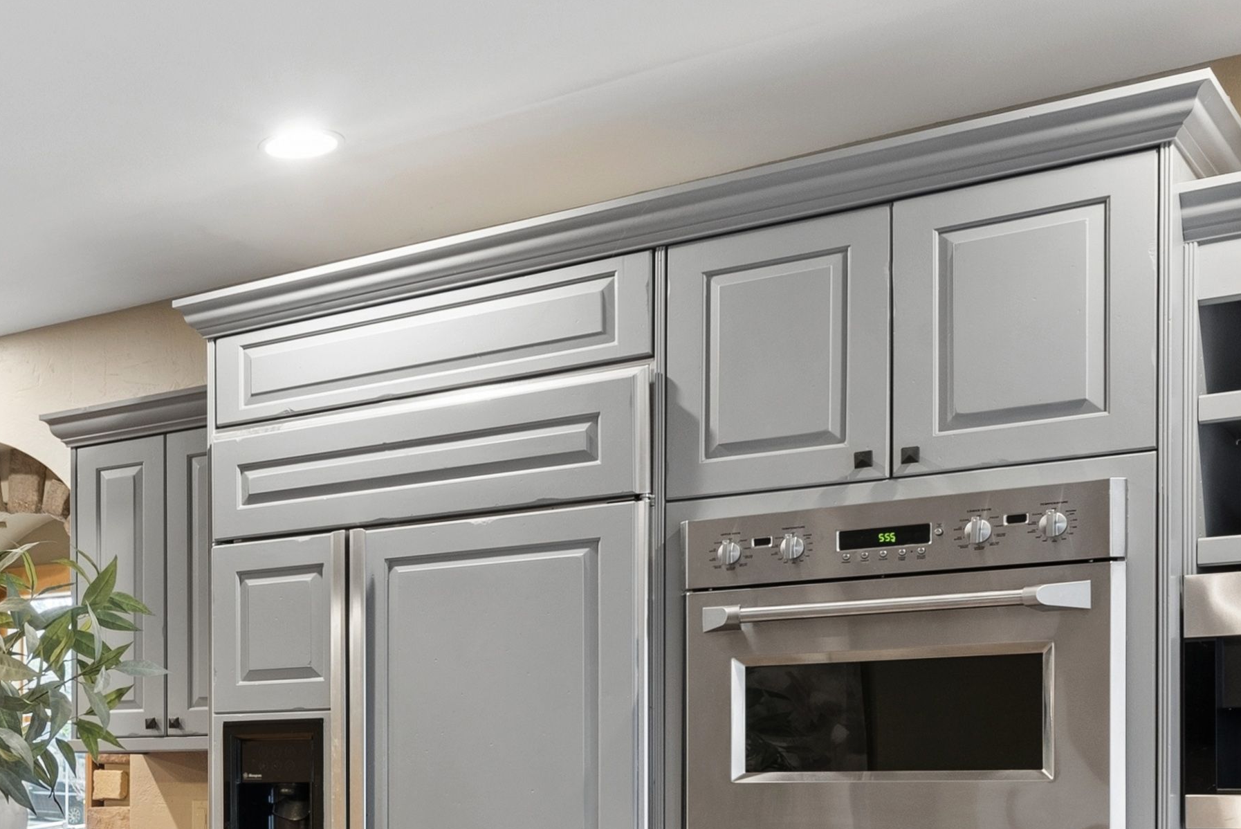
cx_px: -175
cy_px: 821
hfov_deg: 32.7
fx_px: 1793
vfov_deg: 24.8
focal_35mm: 52
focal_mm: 22
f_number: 9
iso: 640
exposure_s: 1/5
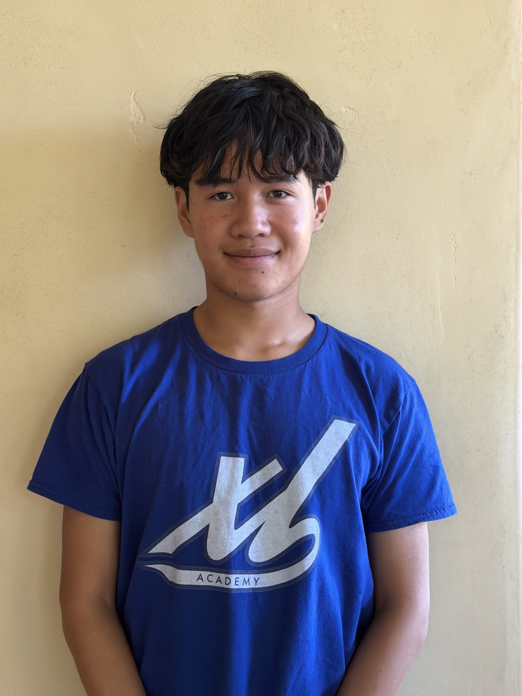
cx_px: 261
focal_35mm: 48
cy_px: 348
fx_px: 965
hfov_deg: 30.3
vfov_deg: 39.7
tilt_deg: -4.2
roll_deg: -0.3
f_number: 1.78
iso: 500
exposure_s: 1/40
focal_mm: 6.76
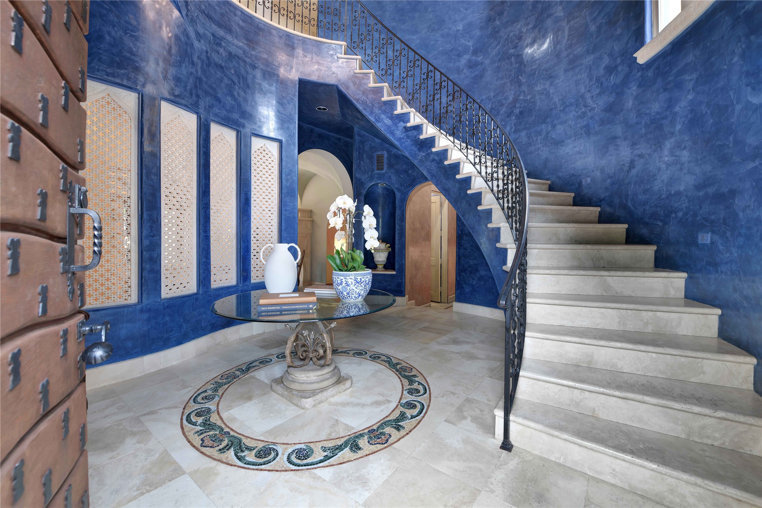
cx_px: 381
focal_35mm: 14
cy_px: 254
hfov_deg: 104.3
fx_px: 296
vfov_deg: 81.2
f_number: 8
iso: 100
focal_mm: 14
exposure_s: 1/1.67
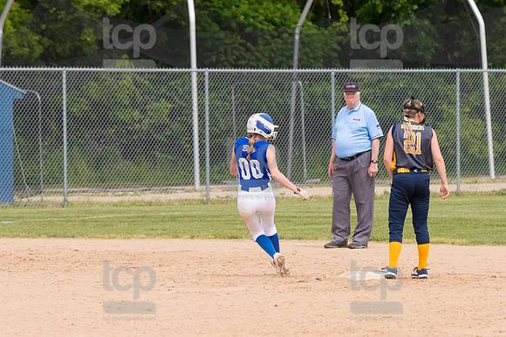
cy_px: 168
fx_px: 4214
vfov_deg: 4.6
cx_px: 253
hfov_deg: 6.9
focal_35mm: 300
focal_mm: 200
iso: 320
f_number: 5.6
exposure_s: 1/1600
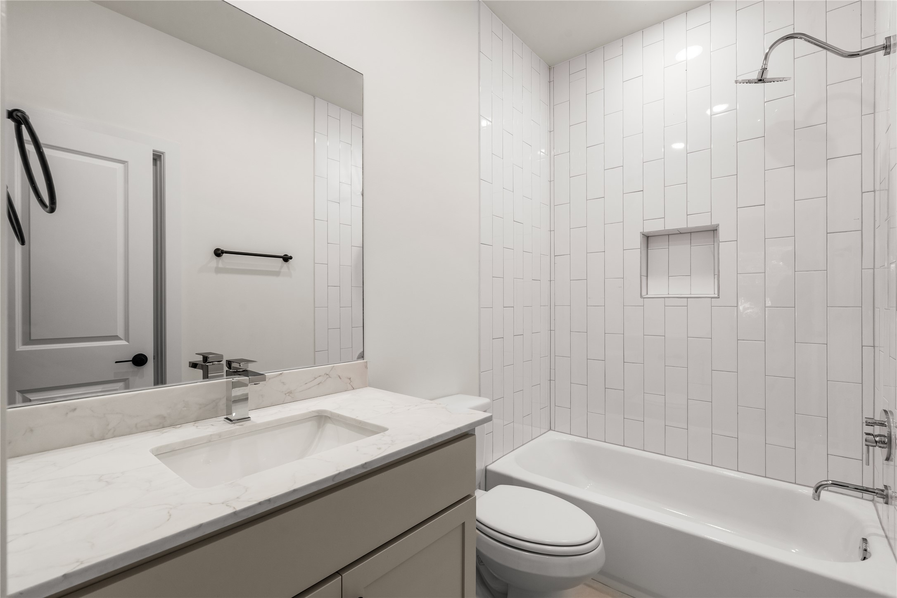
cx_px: 448
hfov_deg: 96.7
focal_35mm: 16
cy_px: 299
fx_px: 399
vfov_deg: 73.7
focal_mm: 16
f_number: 9
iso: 200
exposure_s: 1/4
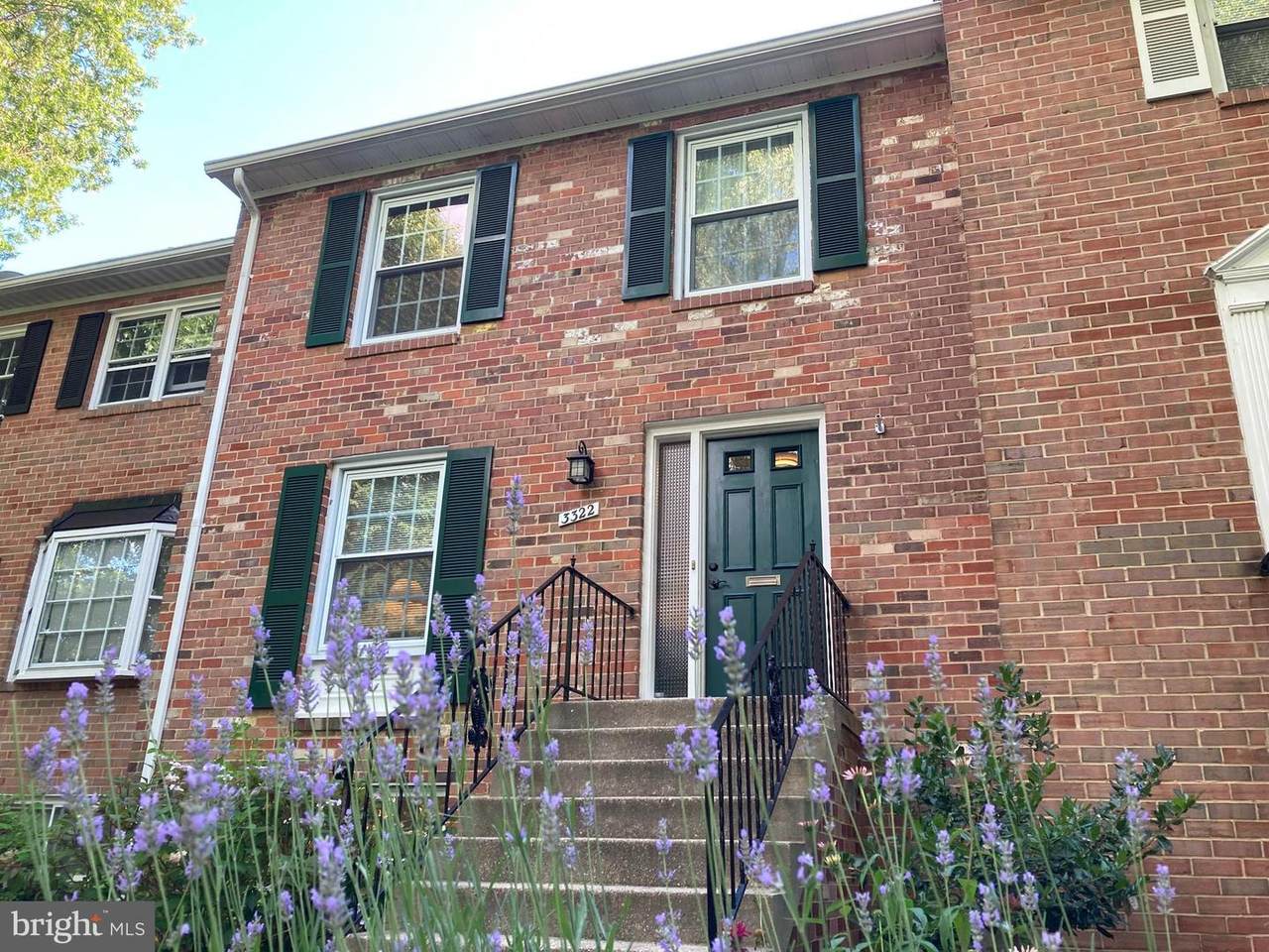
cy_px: 476
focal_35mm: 28
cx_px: 634
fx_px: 1026
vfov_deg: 49.7
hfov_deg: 63.4
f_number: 1.8
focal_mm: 3.99
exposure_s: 1/120
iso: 50
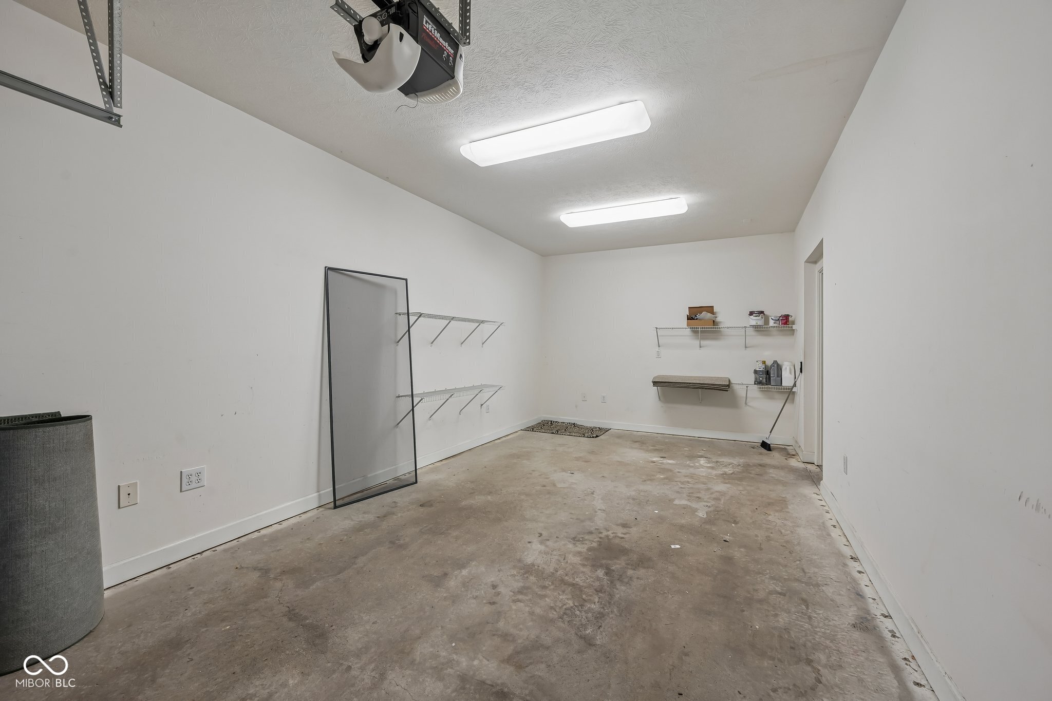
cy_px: 350
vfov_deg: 81.2
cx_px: 526
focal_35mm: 14
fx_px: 409
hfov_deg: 104.3
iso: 400
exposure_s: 1/13
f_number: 8
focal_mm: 14
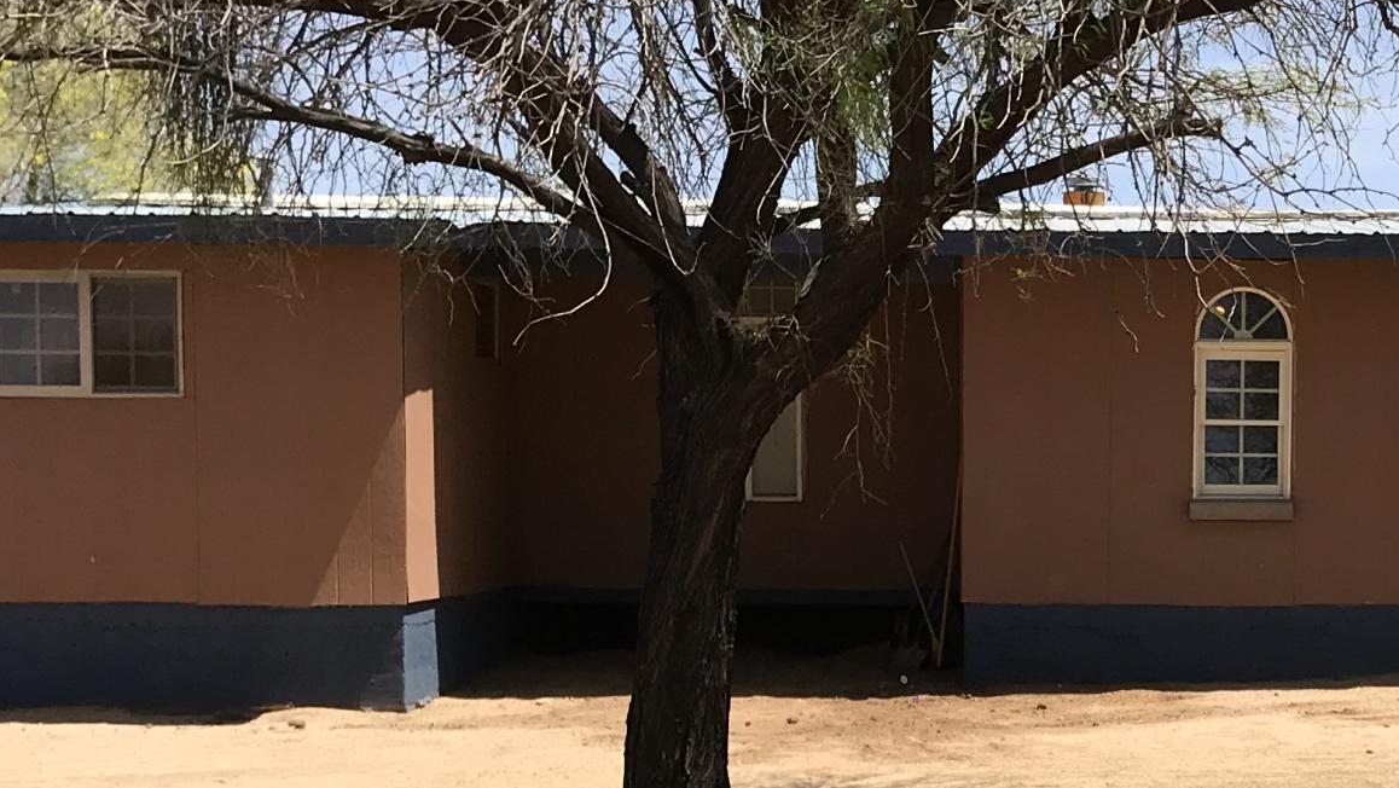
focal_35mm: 79
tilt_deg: -4.3
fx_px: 2931
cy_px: 696
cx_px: 1270
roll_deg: +0.4
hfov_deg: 25.9
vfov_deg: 15.1
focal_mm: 3.99
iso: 20
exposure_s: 1/2457
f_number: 1.8
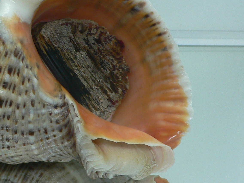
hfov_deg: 30.6
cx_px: 55
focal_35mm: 62
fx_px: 437
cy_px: 80
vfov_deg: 23.6
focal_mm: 4.6
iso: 100
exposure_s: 1/60
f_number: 2.8
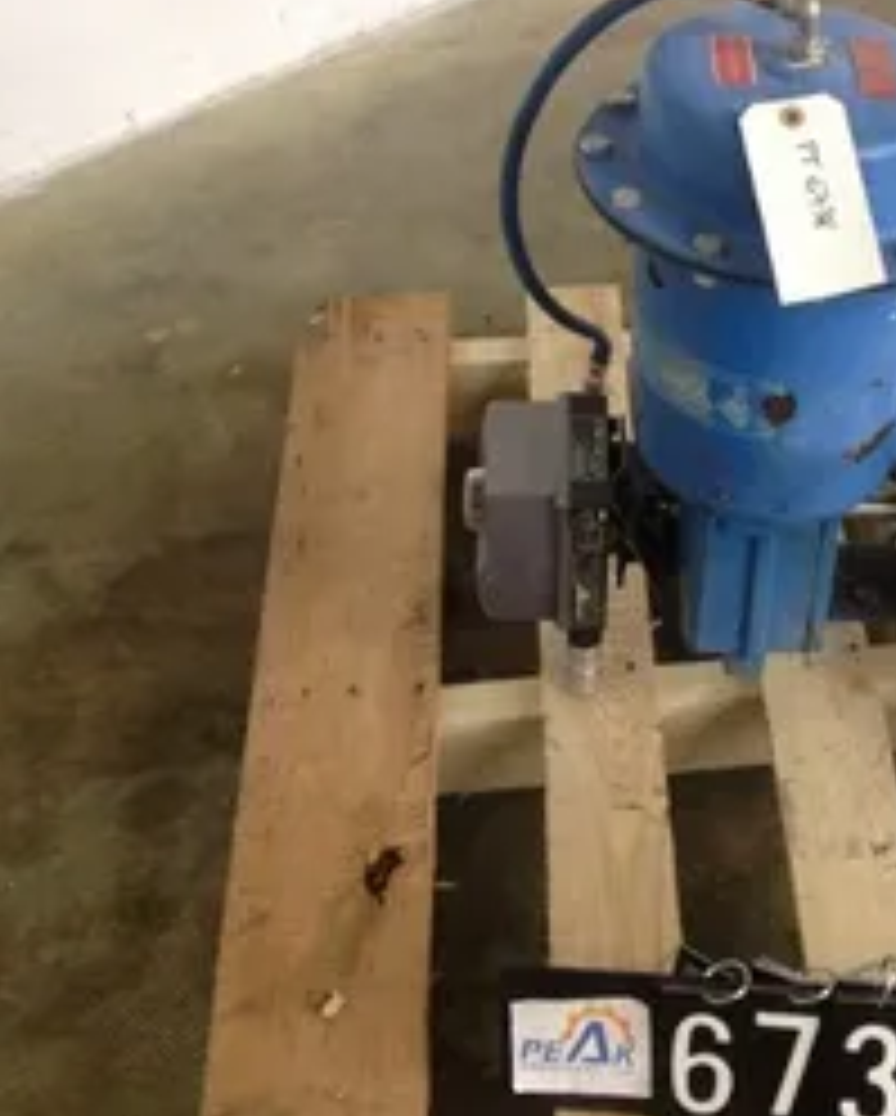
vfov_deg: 34.1
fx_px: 1820
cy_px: 567
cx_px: 842
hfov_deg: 26.5
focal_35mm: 55
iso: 200
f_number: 2.4
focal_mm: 4.28
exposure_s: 1/20
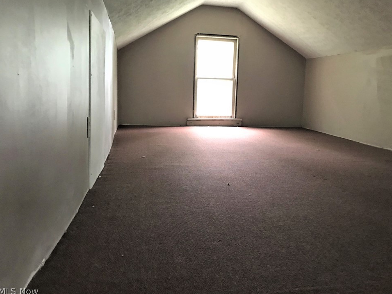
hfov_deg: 59.9
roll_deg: -2.8
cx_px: 206
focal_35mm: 30
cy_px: 141
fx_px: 340
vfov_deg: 46.8
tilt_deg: -6.8
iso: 80
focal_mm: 3.99
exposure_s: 1/6
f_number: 1.8
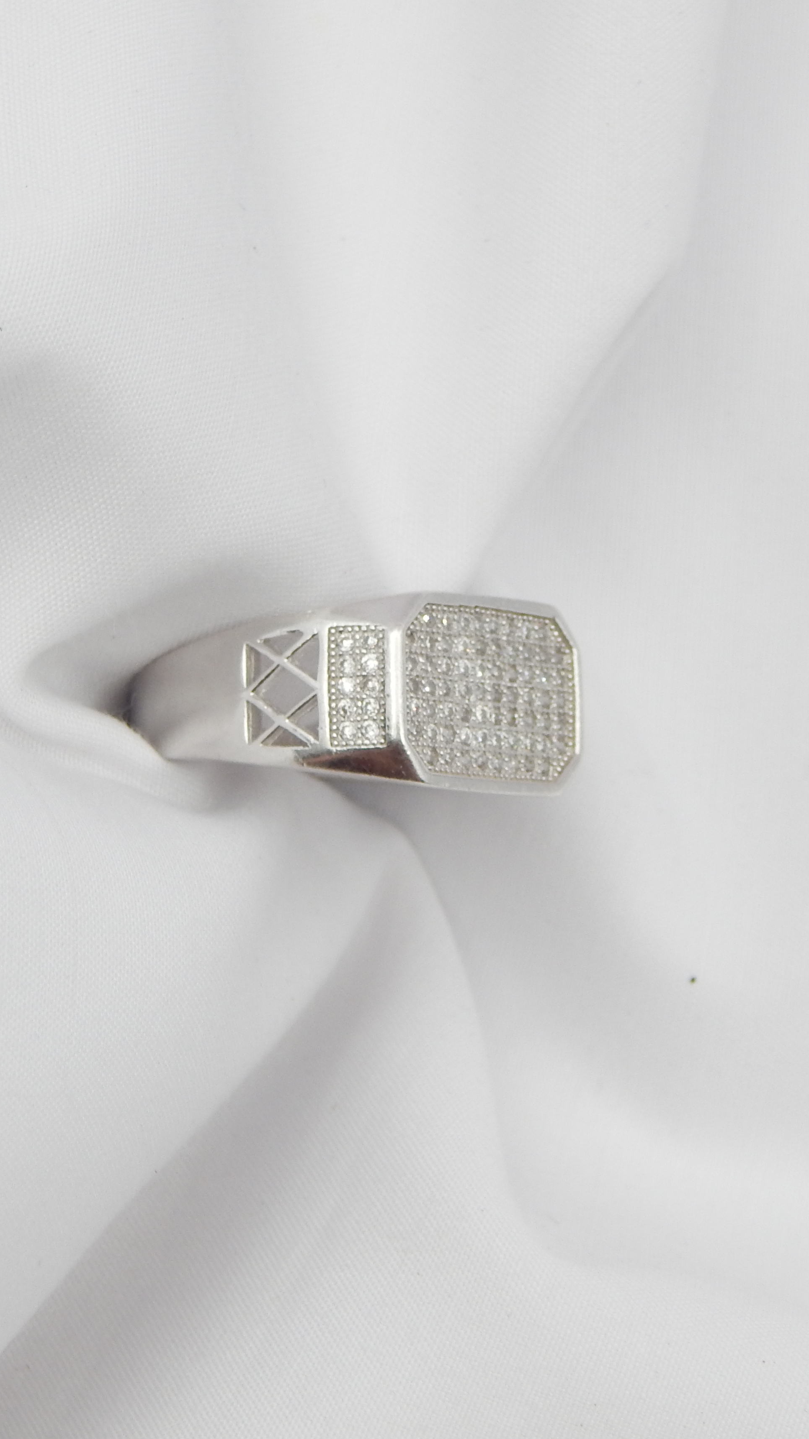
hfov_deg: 8.0
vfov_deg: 14.1
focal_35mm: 152
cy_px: 717
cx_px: 369
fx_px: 5797
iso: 125
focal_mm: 18.7
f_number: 4.5
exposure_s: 1/80
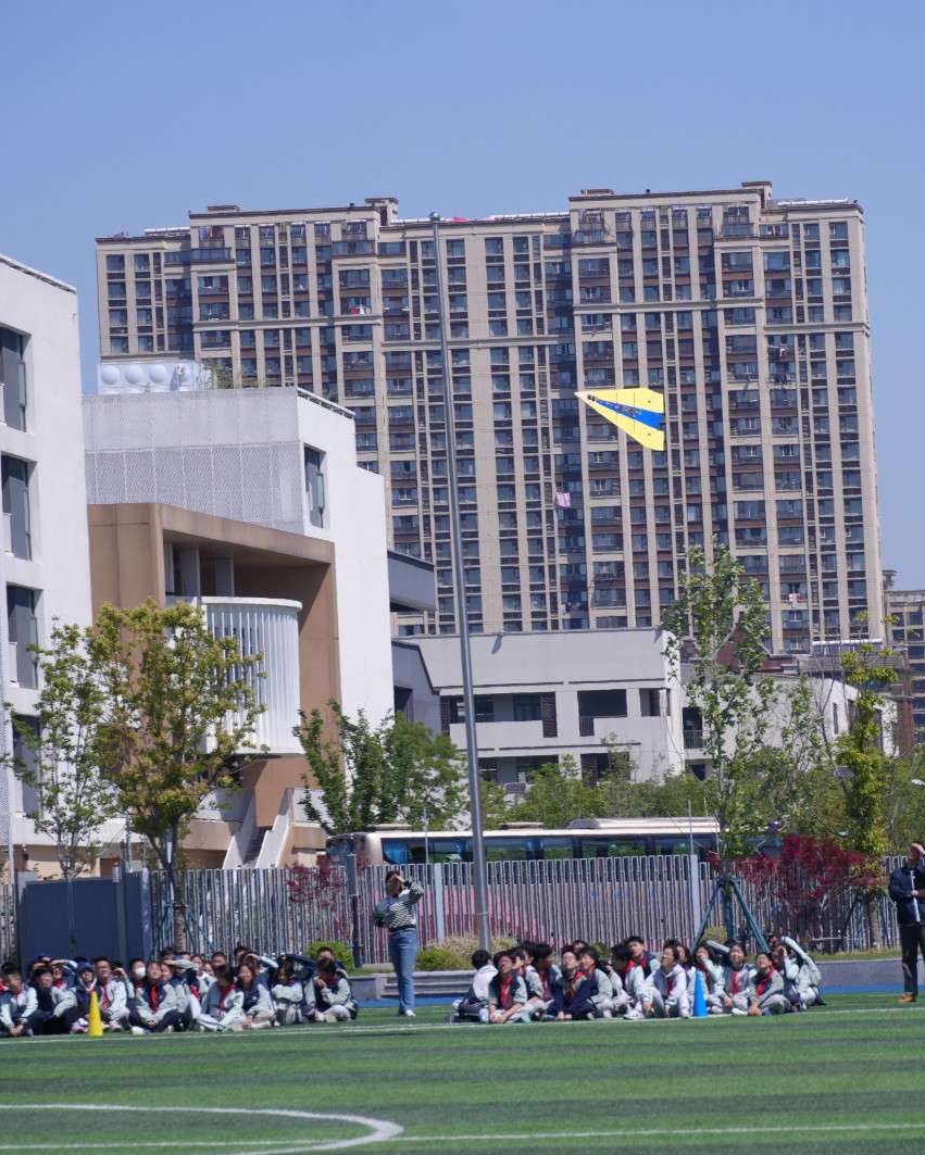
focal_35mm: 176
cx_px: 677
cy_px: 578
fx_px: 6010
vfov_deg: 11.0
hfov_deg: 8.8
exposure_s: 1/640
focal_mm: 83
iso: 100
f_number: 5.6
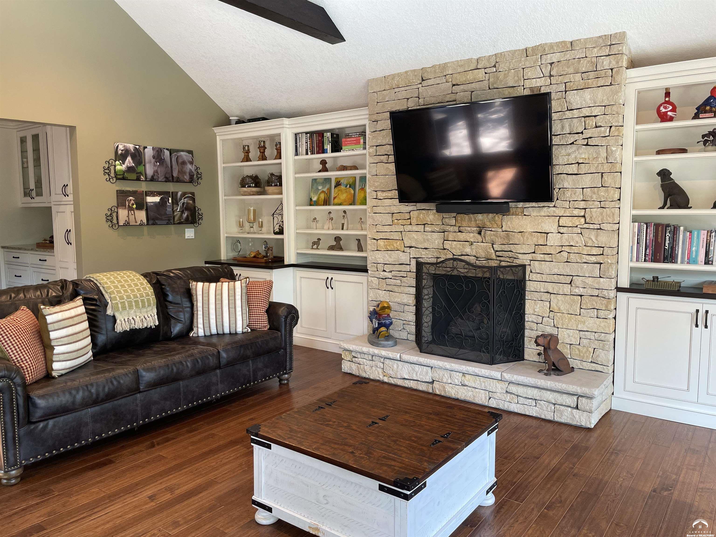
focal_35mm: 26
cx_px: 358
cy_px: 268
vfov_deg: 53.1
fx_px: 538
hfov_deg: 67.3
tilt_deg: -6.9
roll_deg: +0.7
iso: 80
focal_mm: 4.2
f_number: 1.6
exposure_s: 1/60
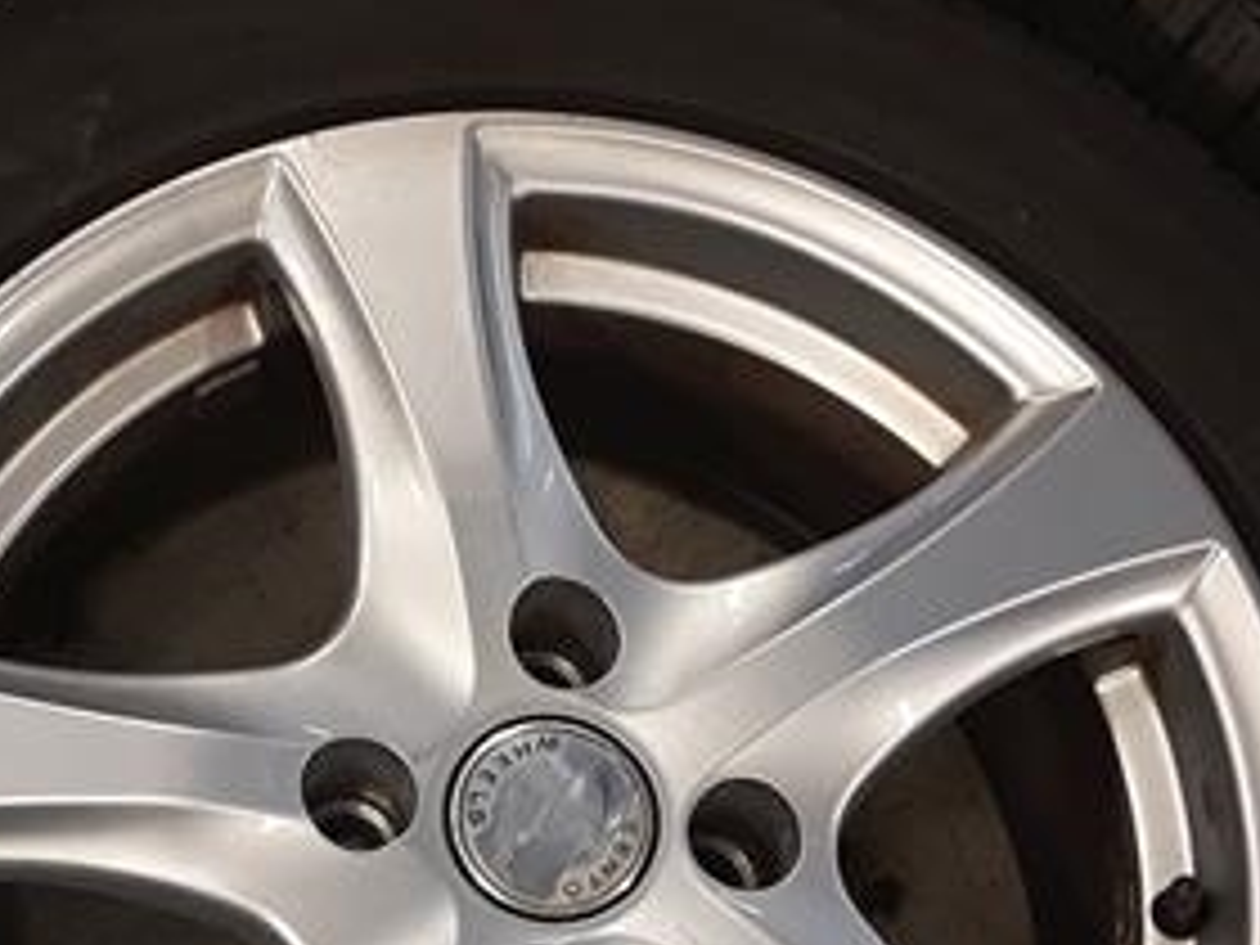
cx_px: 410
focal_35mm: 64
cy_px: 850
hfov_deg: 30.0
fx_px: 2330
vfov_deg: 22.4
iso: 64
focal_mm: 2.91
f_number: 1.9
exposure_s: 1/50
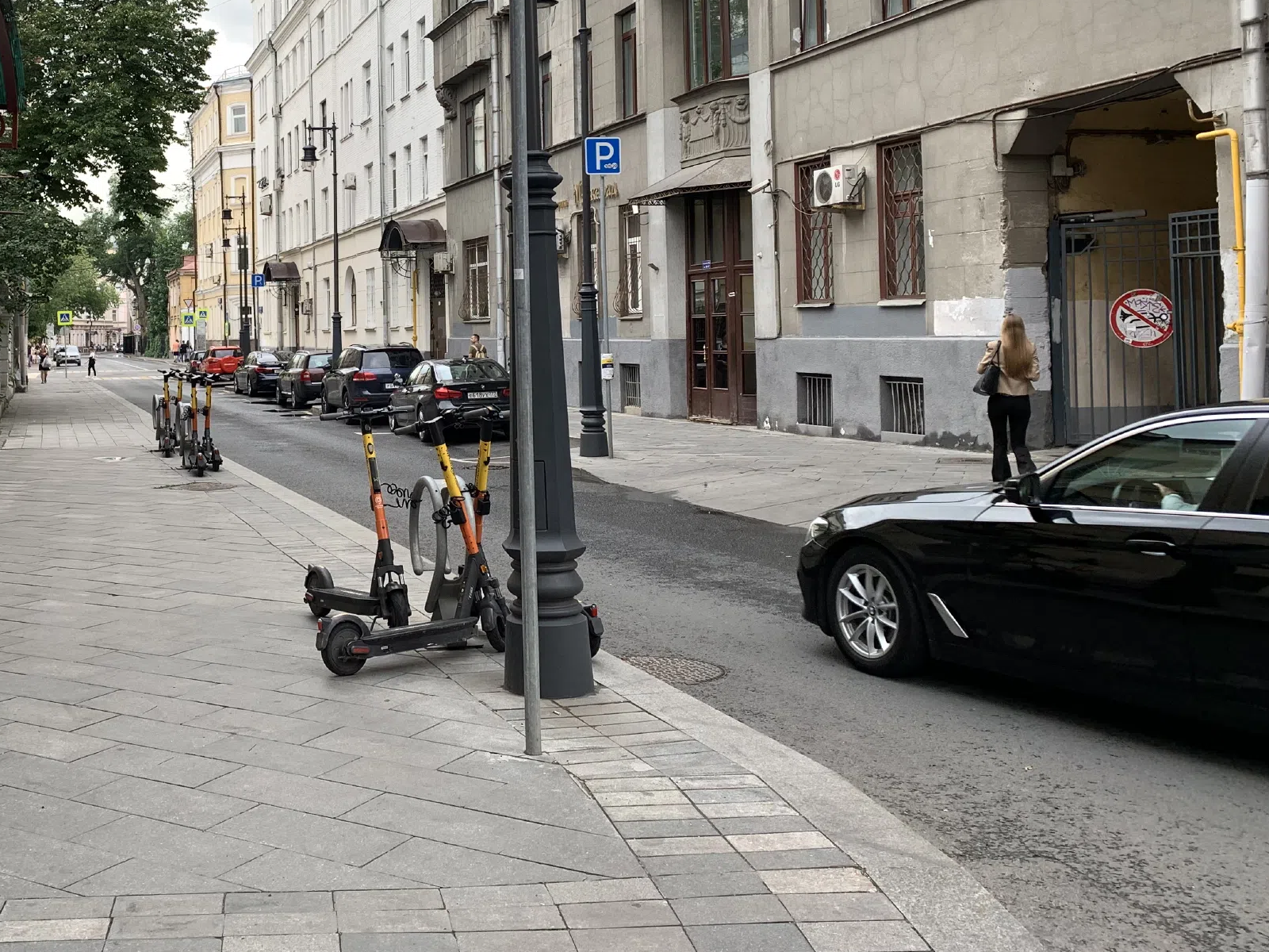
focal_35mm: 39
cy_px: 289
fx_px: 1430
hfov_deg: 46.6
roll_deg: +1.3
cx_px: 361
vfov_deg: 36.3
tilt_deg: +0.2
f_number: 1.8
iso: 25
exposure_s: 1/378
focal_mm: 4.25
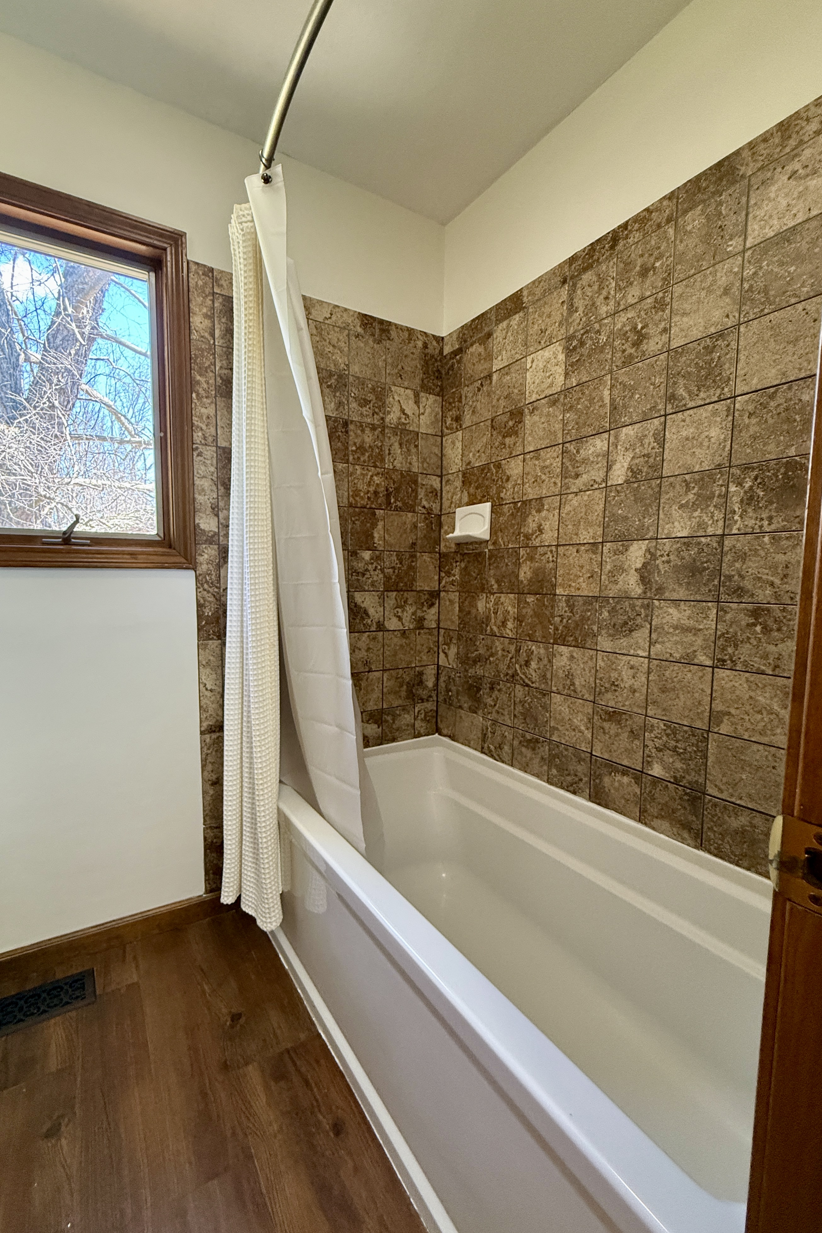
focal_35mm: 15
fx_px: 514
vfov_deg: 100.4
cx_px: 365
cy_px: 628
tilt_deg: -5.7
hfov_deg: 77.1
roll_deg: -0.4
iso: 400
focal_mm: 2.22
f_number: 2.2
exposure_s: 1/60
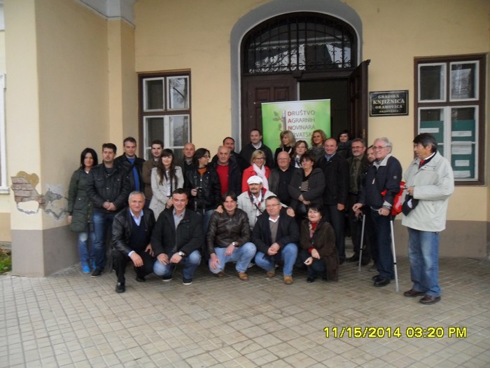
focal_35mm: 27
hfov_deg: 65.3
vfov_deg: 51.4
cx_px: 245
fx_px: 382
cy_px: 184
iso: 200
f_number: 3.5
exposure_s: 1/45
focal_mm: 4.9
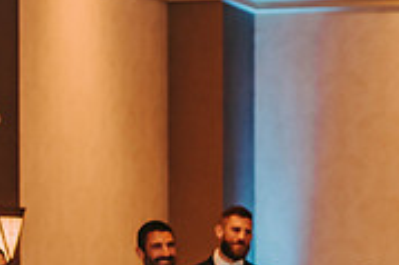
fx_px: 1794
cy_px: 400
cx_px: 568
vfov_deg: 8.3
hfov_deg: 12.2
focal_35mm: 162
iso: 800
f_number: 2.5
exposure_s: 1/125
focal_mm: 50
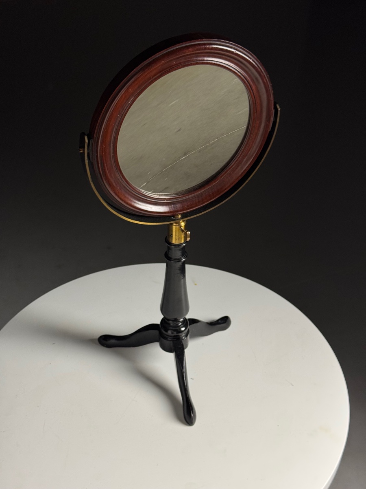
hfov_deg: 30.3
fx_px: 677
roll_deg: -1.2
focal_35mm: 48
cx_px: 183
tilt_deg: -35.6
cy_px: 244
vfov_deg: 39.7
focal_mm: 6.76
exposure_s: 1/50
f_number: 1.78
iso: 160
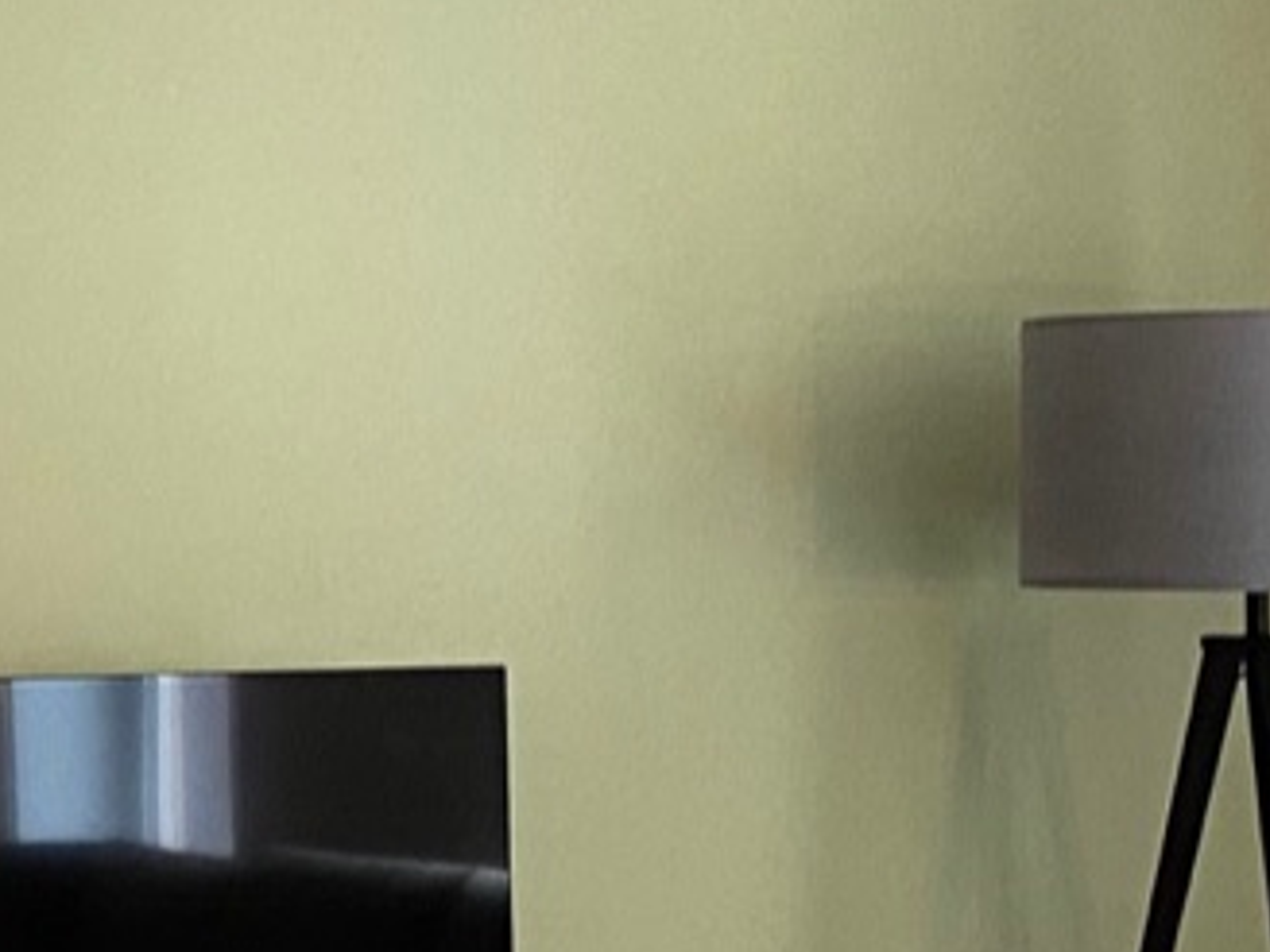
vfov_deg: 11.7
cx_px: -422
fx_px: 4659
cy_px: 600
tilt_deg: -1.0
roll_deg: +1.4
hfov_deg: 14.8
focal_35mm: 127
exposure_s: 1/33
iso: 400
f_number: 1.8
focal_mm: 4.25
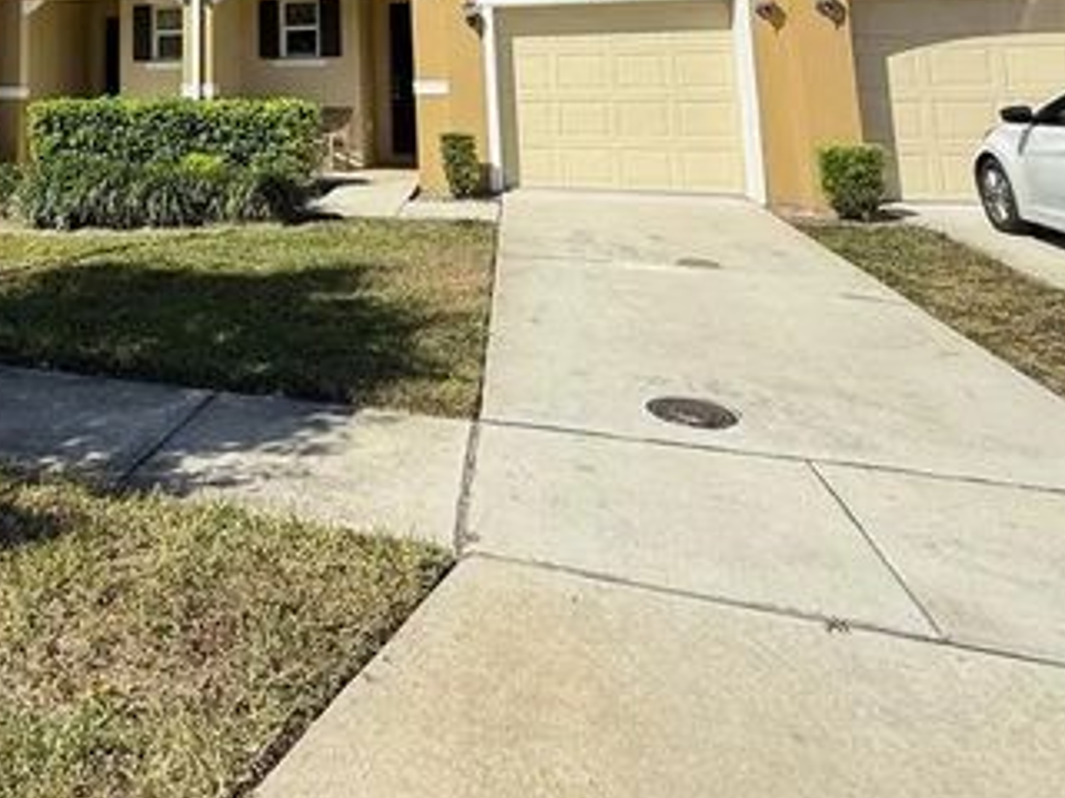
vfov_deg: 42.9
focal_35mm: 28
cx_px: 160
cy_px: 3
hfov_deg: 56.9
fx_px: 861
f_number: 2.2
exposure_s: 1/1613
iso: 50
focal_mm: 2.22
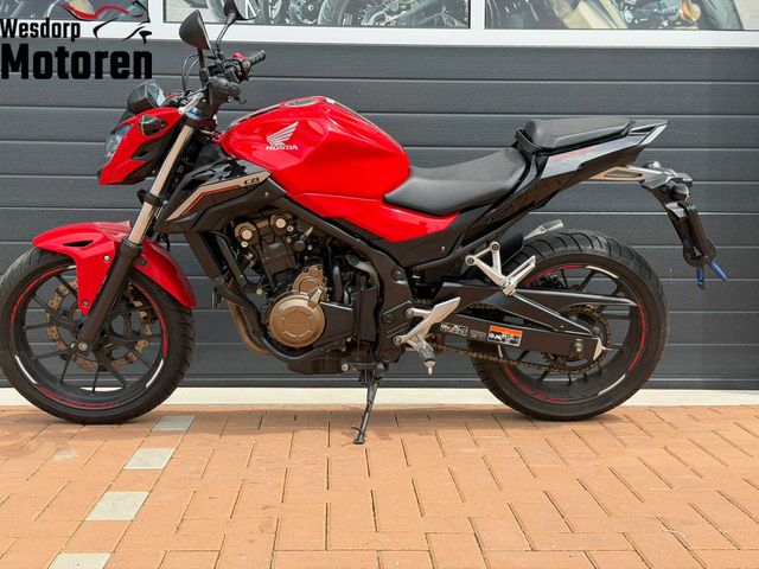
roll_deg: +0.2
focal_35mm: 48
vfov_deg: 30.3
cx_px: 380
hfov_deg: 39.7
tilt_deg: -3.6
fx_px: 1052
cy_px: 284
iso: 64
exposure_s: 1/1754
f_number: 1.78
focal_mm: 6.76
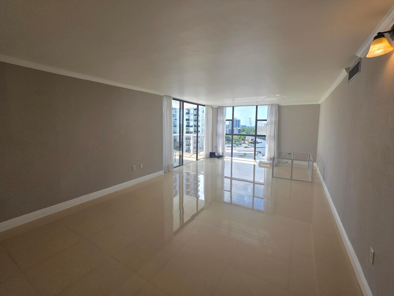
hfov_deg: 102.0
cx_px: 201
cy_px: 143
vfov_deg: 85.7
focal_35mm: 14
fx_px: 159
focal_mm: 2.2
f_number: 1.9
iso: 40
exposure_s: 1/358
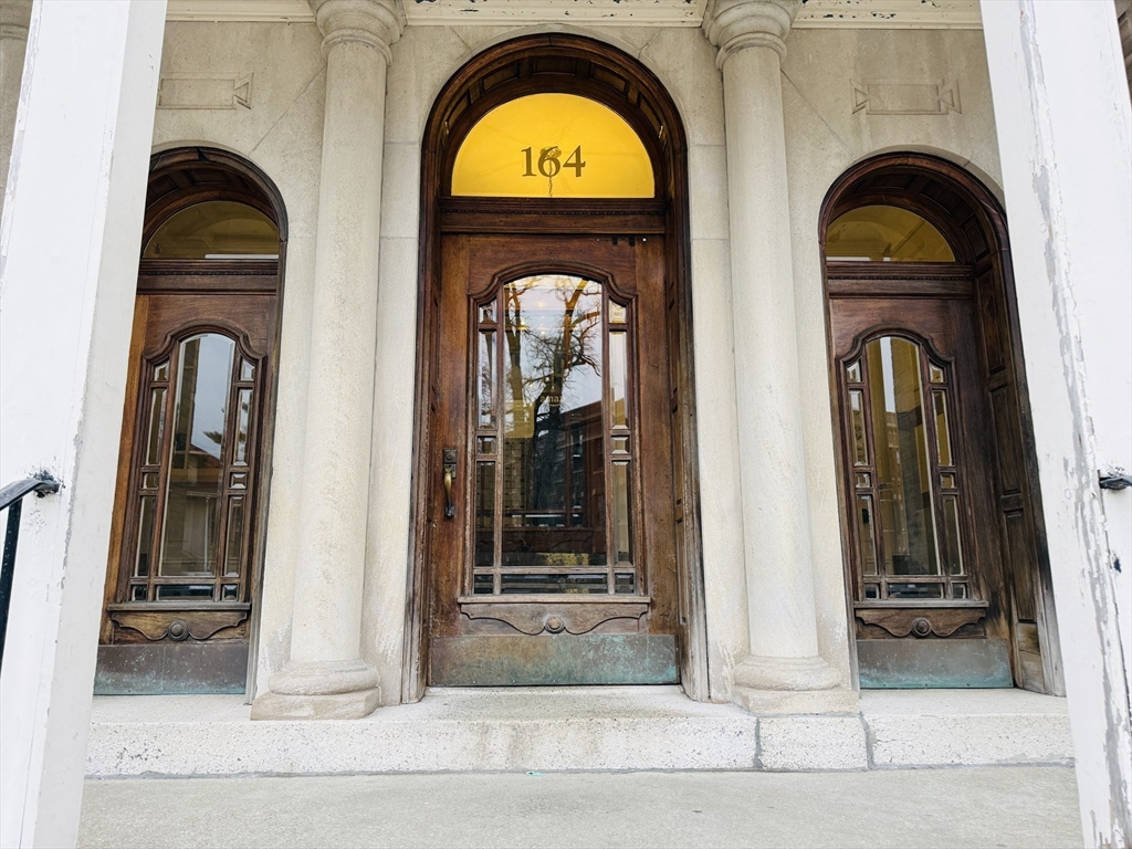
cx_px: 566
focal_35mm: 24
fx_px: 785
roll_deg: +0.1
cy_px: 424
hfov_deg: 71.6
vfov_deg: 56.8
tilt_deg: +12.5
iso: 200
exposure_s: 1/106
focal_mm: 6.76
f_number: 1.78
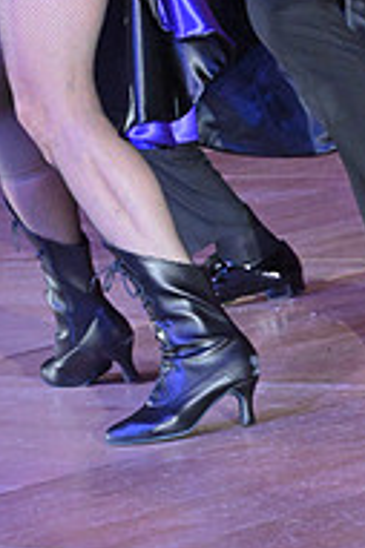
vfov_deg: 6.7
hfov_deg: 4.5
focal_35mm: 304
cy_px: -175
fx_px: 4631
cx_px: 182
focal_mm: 100
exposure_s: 1/400
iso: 6400
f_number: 10
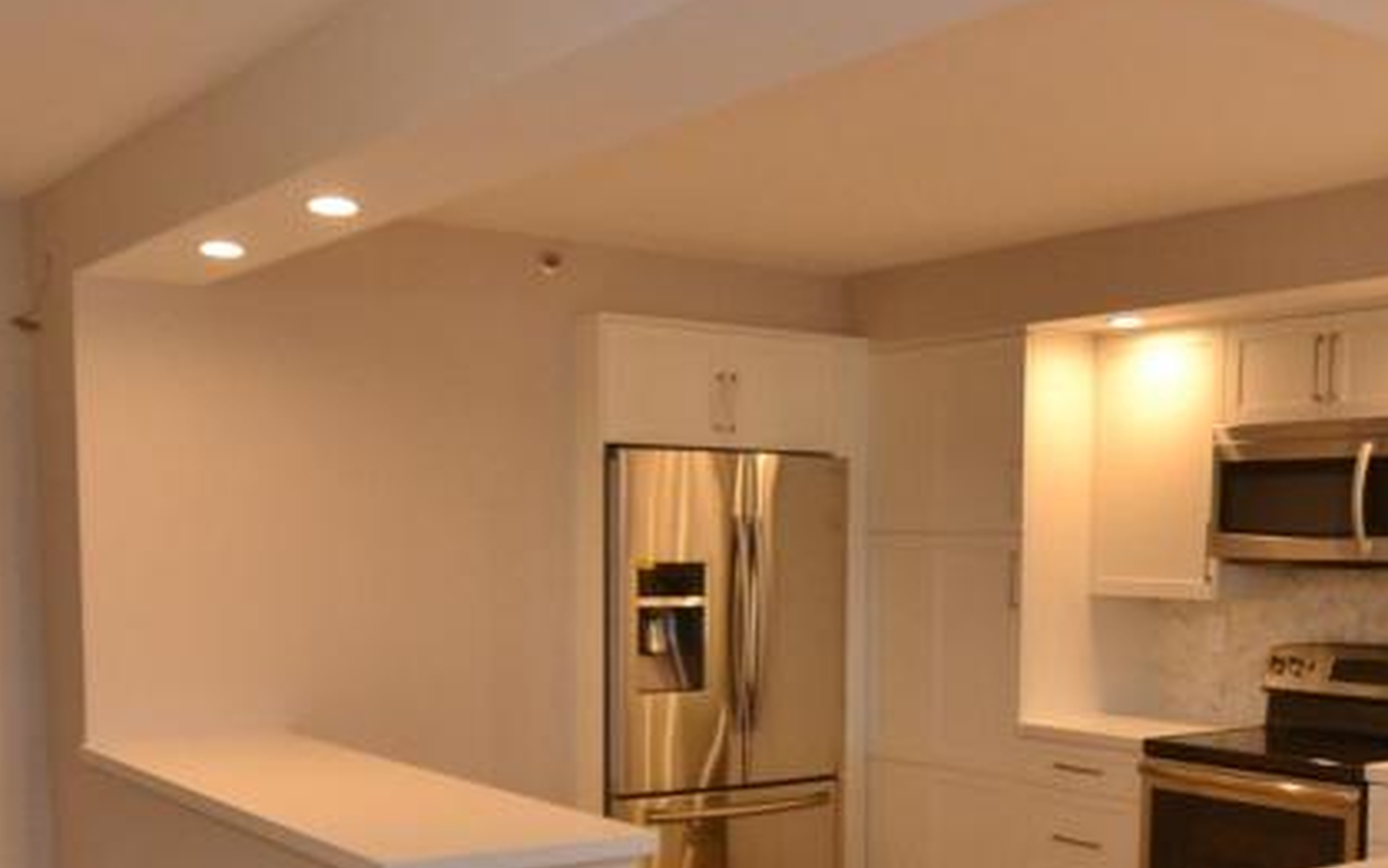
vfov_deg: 29.8
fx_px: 1589
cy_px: 709
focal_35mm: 42
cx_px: 788
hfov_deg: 47.1
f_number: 3.5
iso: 400
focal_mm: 10
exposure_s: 1/60
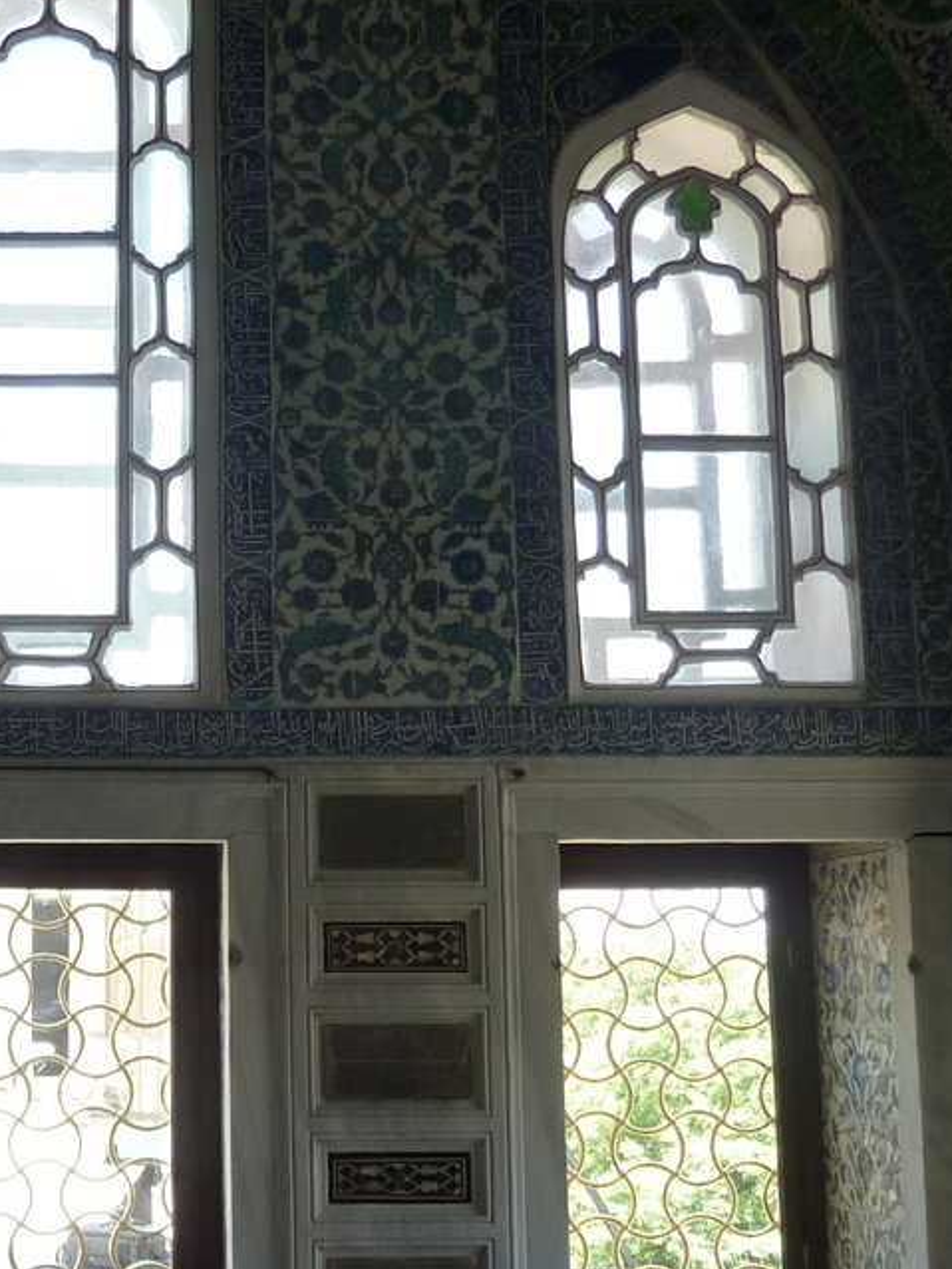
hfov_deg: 29.0
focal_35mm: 47
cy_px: 812
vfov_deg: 40.1
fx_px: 1722
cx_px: 8
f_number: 3.3
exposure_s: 1/50
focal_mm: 4.1
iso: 125
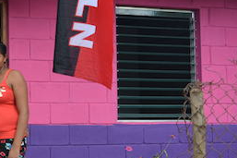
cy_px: 91
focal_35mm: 82
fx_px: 542
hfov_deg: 22.7
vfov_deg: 16.5
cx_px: -46
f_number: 5.6
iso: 200
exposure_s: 1/125
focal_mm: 19
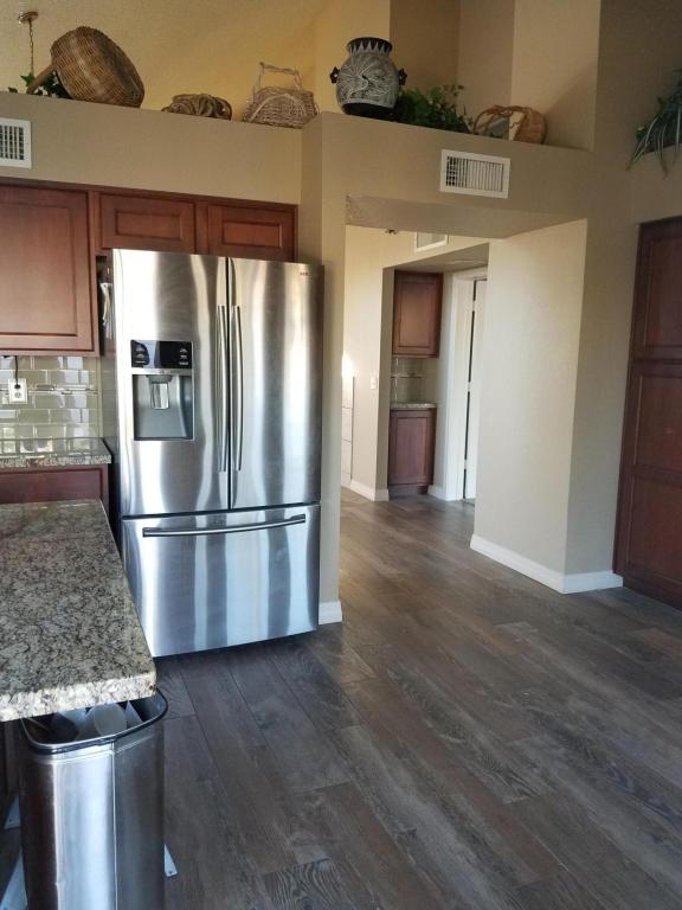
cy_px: 455
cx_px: 341
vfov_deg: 67.3
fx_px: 683
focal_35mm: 26
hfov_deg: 53.1
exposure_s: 1/24
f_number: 1.7
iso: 160
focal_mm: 4.2
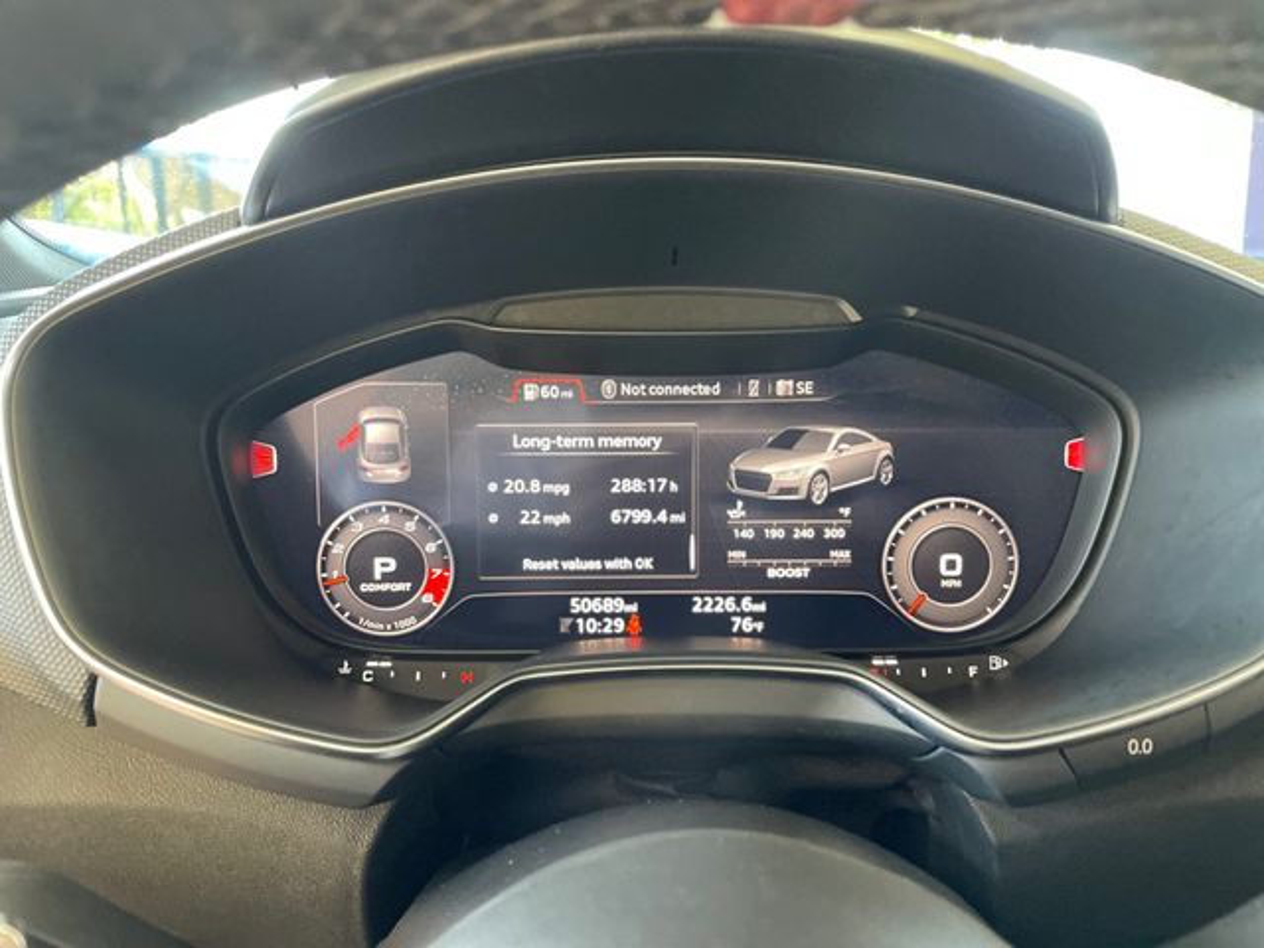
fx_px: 949
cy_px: 474
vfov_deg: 53.1
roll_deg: +0.1
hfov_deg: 67.3
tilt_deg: -9.9
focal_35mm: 26
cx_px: 632
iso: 400
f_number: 1.6
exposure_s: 1/40
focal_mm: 4.2
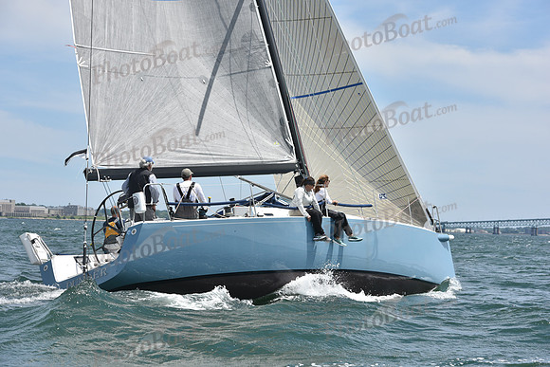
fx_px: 1528
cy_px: 184
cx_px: 275
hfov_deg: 20.4
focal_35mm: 100
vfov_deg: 13.7
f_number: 7.1
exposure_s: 1/1250
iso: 250
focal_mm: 100
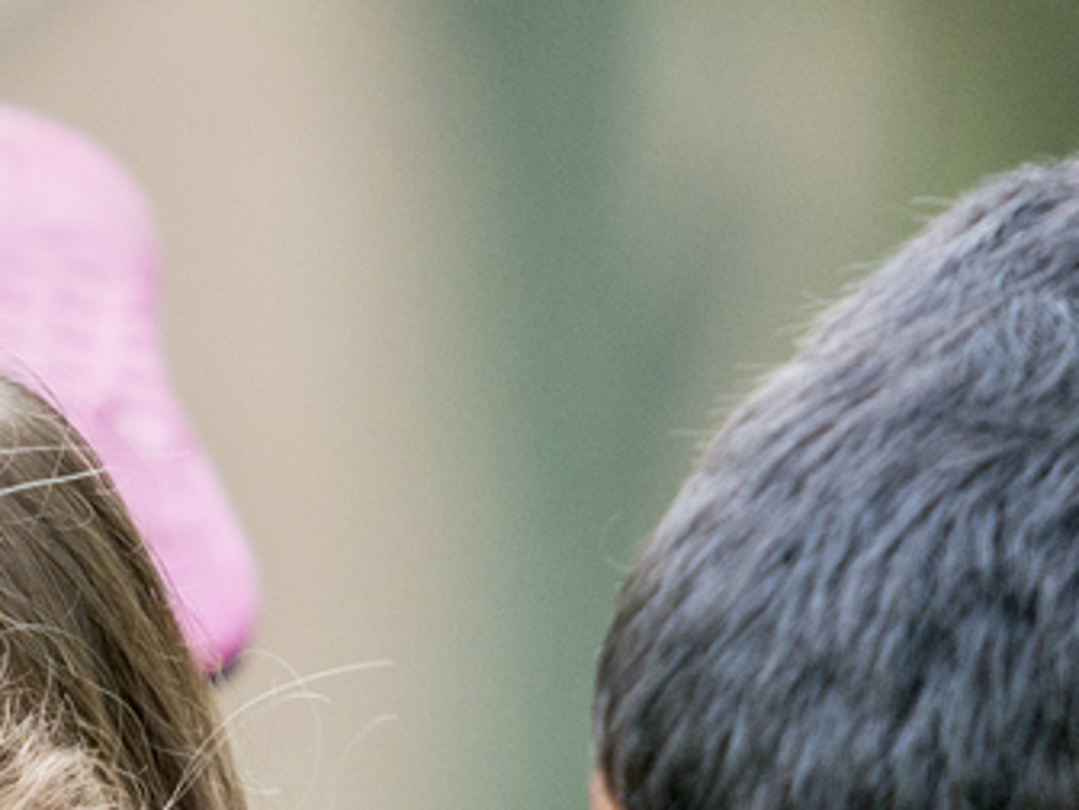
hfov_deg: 1.9
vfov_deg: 1.4
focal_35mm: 1032
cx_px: -329
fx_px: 32168
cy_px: 1205
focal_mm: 170
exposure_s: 1/200
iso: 500
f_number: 2.8
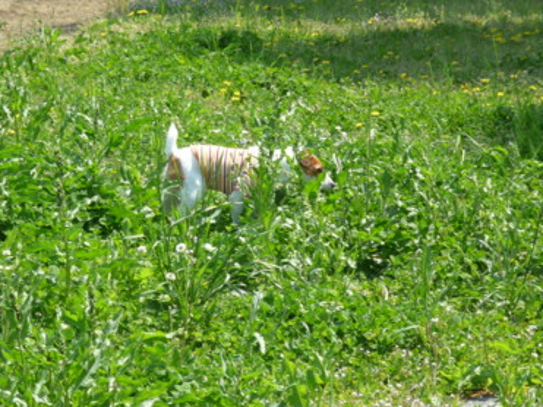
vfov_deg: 7.7
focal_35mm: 194
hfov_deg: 10.2
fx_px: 3042
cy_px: 196
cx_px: 290
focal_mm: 17.6
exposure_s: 1/160
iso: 100
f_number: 5.6
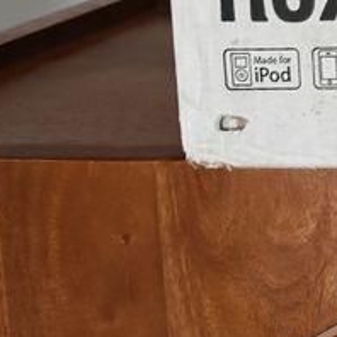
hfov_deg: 13.6
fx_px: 1179
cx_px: 703
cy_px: -124
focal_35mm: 107
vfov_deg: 15.4
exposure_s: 1/33
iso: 250
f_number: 2
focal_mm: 6.83
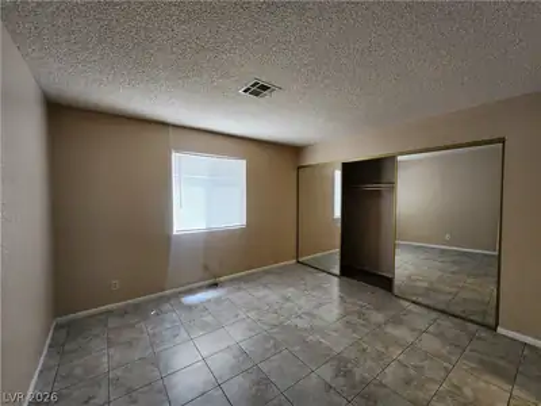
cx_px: 270
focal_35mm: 13
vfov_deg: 89.9
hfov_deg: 106.2
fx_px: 203
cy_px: 203
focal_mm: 2.2
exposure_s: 1/60
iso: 160
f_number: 2.2
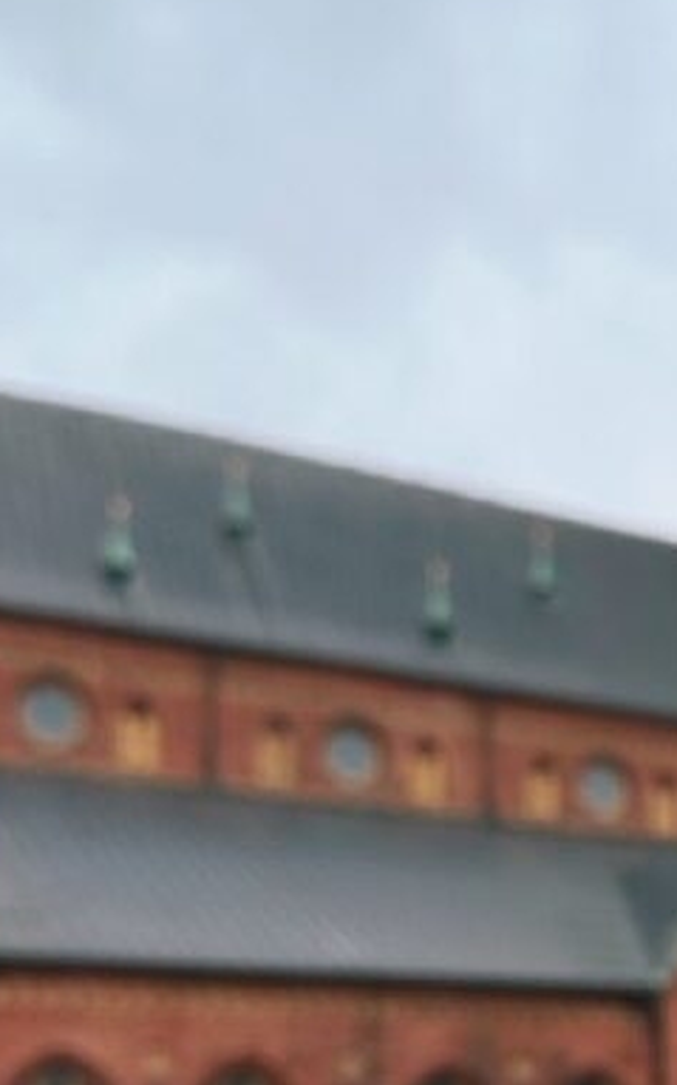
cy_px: 1000
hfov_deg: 18.1
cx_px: 830
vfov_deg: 28.9
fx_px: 2010
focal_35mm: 68
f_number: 1.78
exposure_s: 1/1517
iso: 80
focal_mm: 6.86
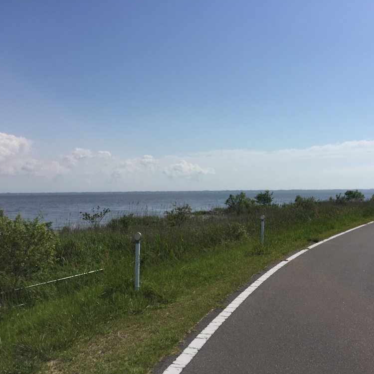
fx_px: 428
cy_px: 187
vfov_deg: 47.2
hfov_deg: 46.8
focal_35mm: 35
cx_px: 231
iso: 32
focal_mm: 4.15
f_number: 2.2
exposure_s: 1/4405
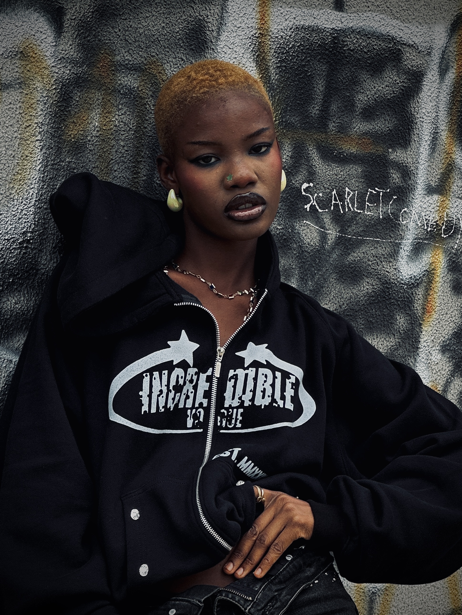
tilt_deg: +0.2
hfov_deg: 19.1
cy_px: 308
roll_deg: -2.6
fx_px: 1370
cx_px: 231
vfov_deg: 25.3
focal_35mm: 77
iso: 50
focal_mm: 9
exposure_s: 1/121
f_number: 2.8
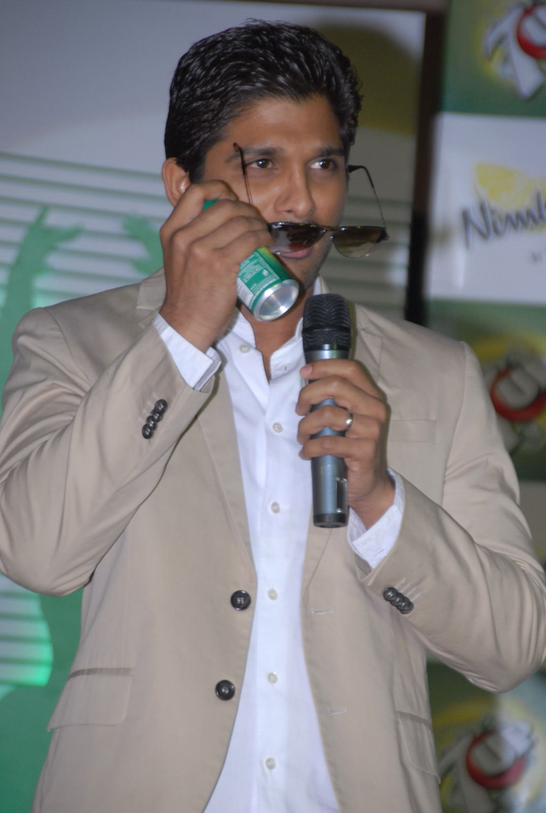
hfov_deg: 4.6
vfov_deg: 6.9
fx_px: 6792
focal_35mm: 300
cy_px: 406
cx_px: 273
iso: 400
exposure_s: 1/125
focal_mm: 200
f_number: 5.6
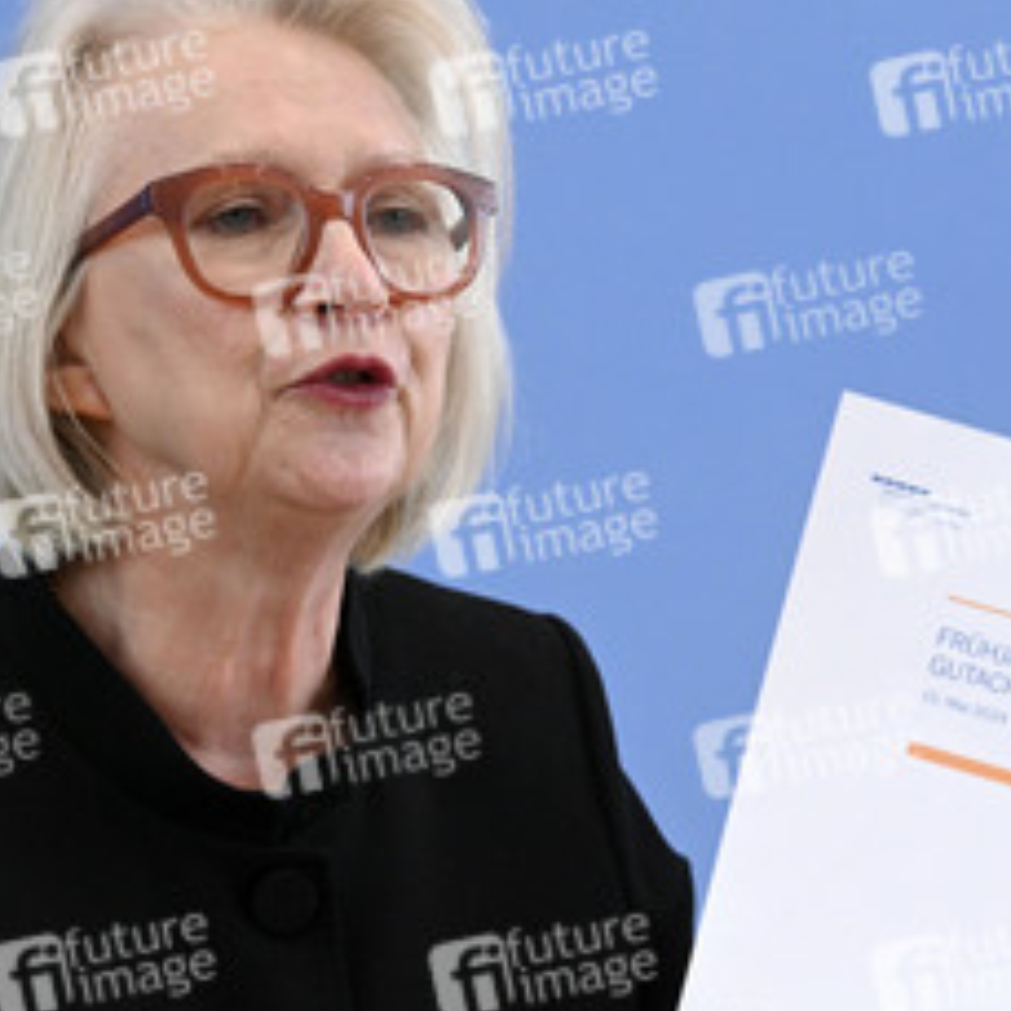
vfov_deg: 7.7
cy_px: 415
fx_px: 7468
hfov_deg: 7.7
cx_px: 426
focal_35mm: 226
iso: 5000
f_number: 7.1
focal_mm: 135
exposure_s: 1/1250
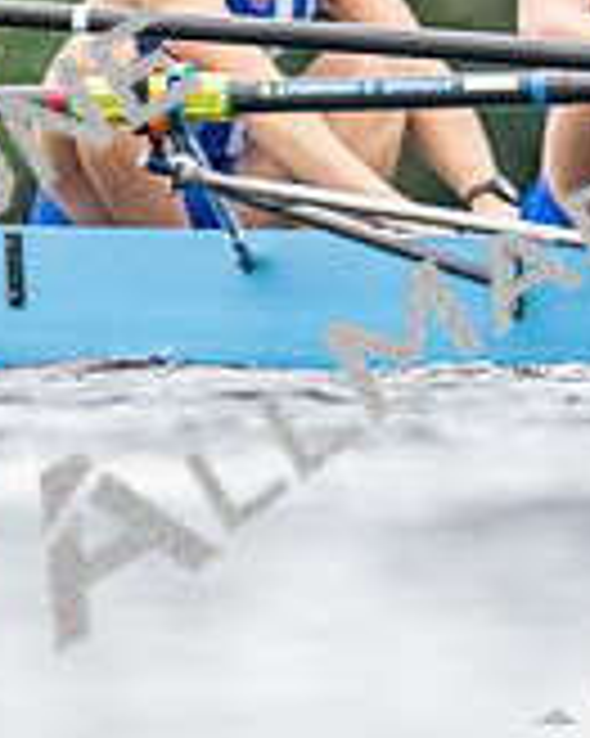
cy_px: -45
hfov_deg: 0.5
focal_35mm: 2989
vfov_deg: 0.6
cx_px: 950
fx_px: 65302
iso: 5000
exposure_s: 1/2500
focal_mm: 600
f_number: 4
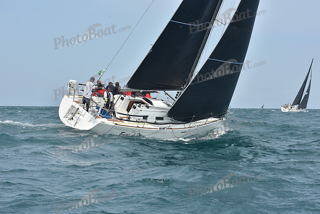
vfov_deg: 16.7
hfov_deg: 24.8
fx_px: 729
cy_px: 107
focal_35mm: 82
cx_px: 160
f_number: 10
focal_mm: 82
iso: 250
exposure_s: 1/800
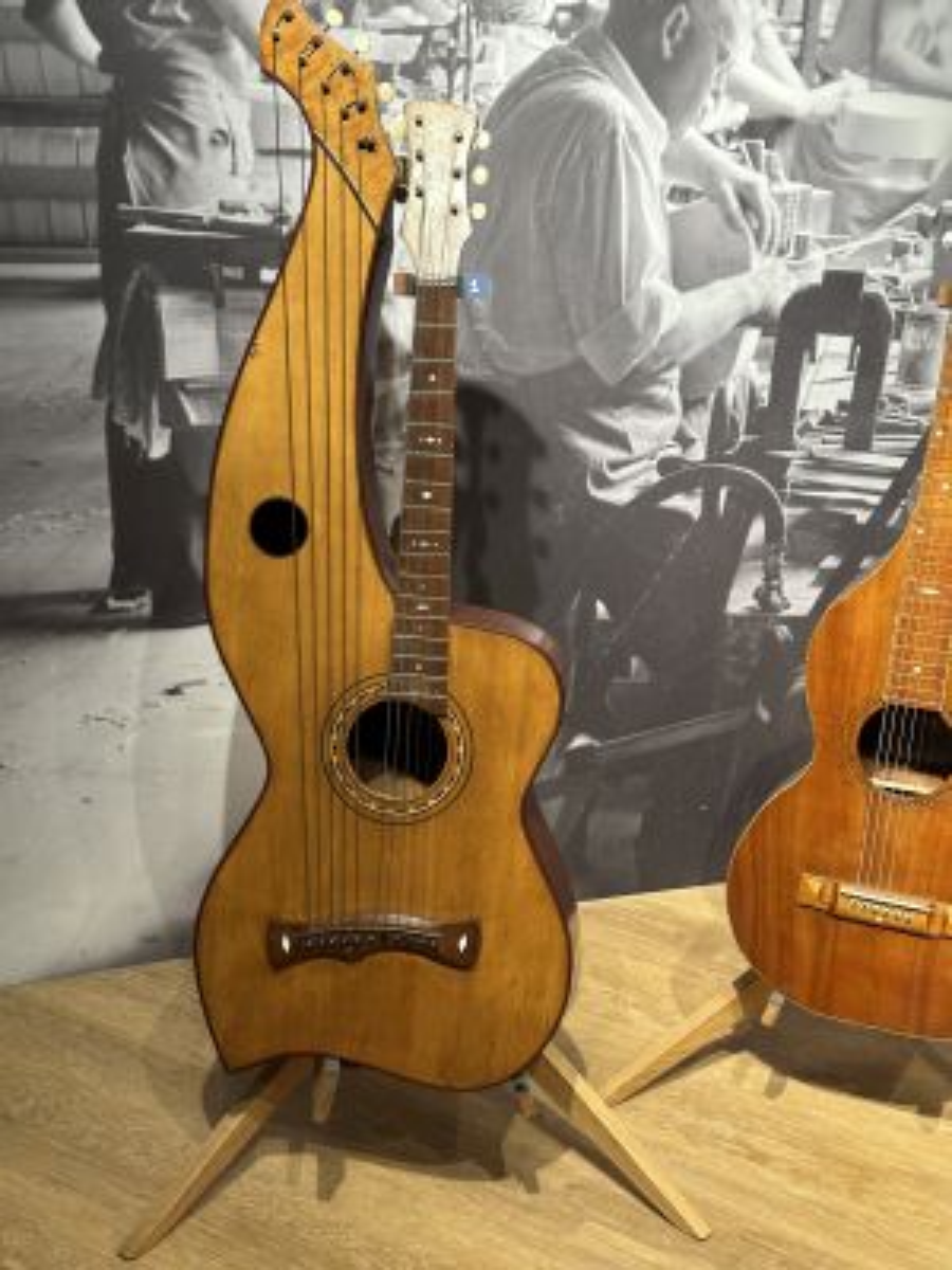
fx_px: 1760
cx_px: 476
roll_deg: +0.5
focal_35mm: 48
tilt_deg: -20.7
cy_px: 635
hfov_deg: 30.3
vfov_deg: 39.7
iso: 200
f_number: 1.78
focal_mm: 6.86
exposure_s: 1/60
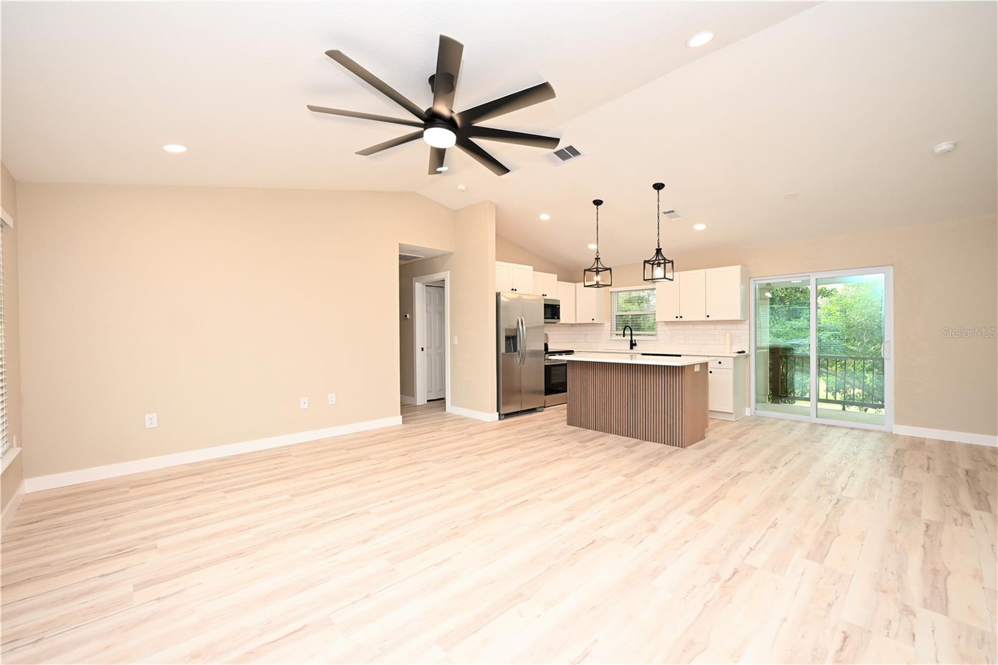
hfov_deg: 100.4
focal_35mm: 15
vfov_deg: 77.3
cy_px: 332
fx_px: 416
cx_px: 499
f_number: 4
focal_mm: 15
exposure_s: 1/60
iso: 220
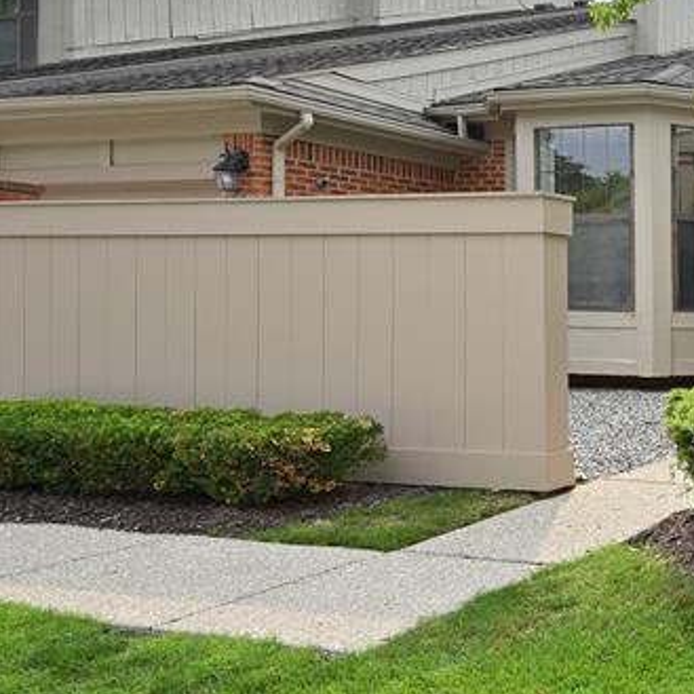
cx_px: 975
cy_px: 302
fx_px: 839
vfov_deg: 44.8
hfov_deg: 30.8
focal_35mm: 37
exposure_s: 1/160
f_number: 7.1
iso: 100
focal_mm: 14
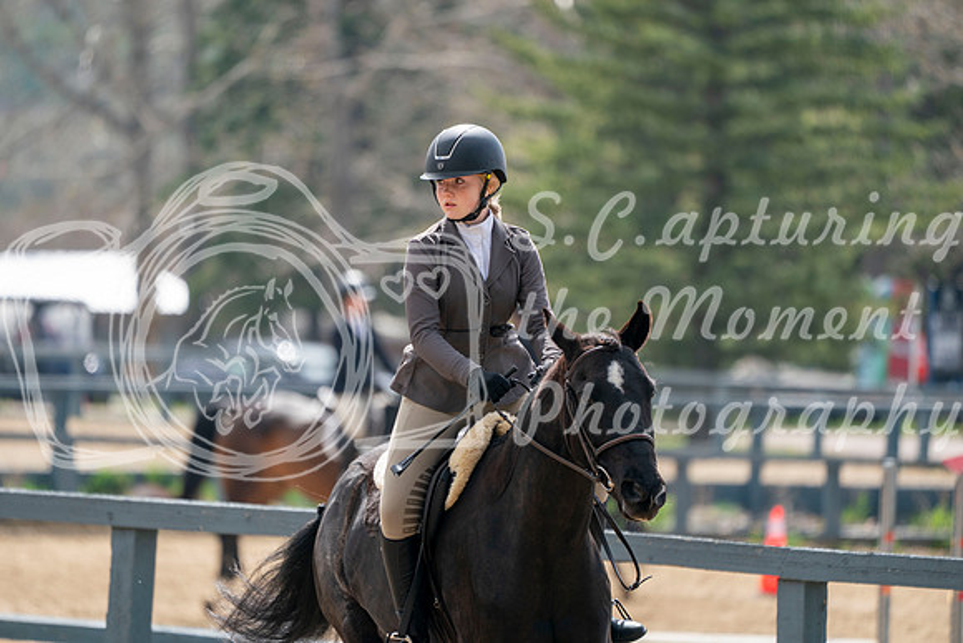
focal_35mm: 400
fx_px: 10702
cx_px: 482
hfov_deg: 5.2
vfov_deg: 3.4
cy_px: 322
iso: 200
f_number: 5.6
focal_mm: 400
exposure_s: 1/500
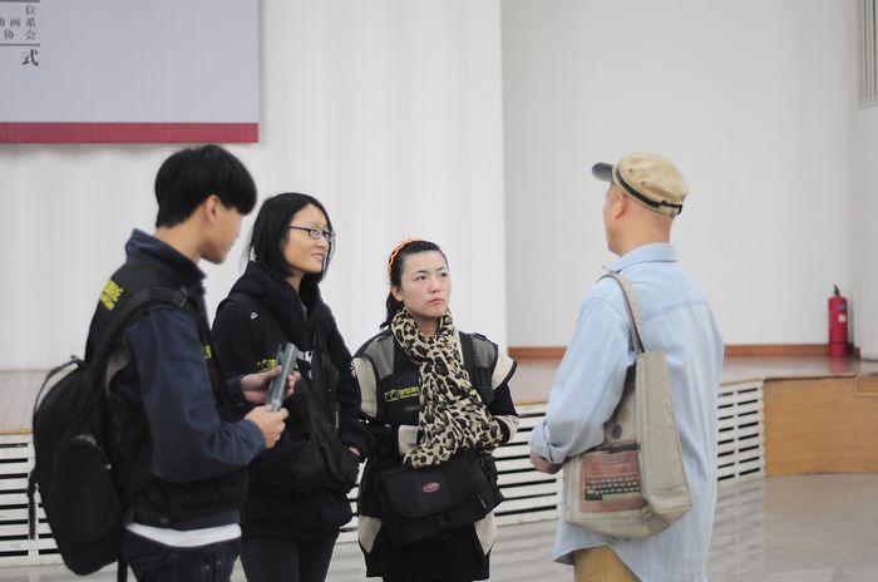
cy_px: 291
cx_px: 439
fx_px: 1826
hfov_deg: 27.0
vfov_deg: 18.1
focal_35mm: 75
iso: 400
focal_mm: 50
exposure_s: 1/50
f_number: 1.8
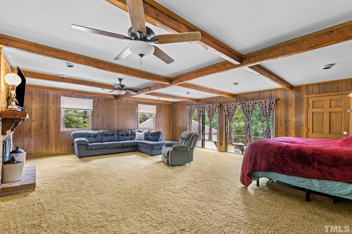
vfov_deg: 77.3
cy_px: 117
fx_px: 147
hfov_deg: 100.4
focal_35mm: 15
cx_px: 176
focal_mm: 15
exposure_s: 1/1.25
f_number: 7.1
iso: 400
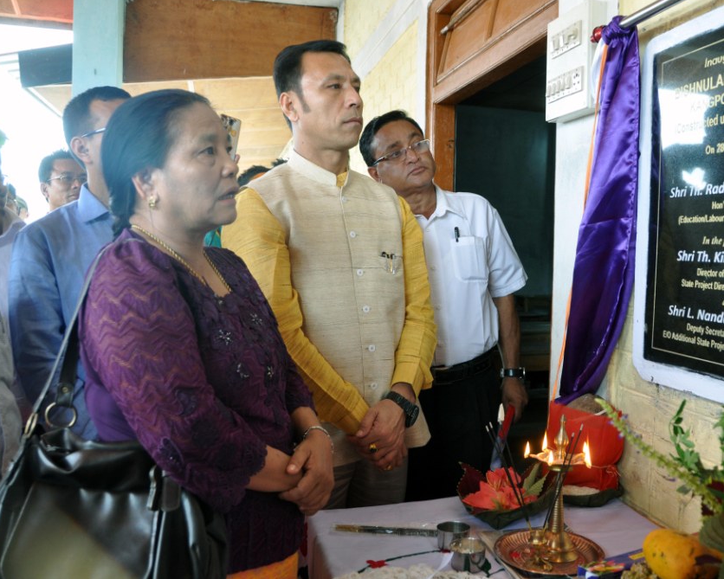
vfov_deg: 47.1
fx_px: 664
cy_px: 286
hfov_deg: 56.7
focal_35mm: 31
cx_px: 434
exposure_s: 1/60
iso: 400
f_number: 4
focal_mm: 18
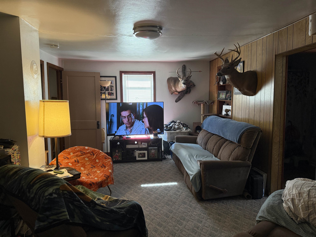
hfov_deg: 71.6
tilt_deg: -5.1
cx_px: 158
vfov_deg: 56.8
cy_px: 118
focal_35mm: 24
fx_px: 219
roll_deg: +0.5
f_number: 1.78
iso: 400
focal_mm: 6.76
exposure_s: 1/120
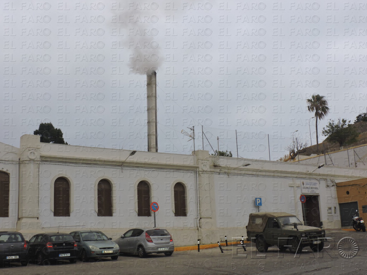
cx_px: 184
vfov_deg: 30.9
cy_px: 138
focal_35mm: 47
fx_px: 498
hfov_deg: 40.4
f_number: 7.8
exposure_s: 1/1250
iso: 400
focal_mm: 8.4
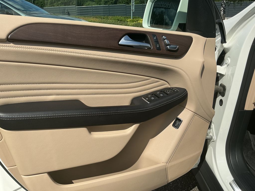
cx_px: 128
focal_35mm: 29
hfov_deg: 61.7
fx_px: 214
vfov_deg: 48.2
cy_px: 96
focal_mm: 3
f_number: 1.8
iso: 25
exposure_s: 1/2667
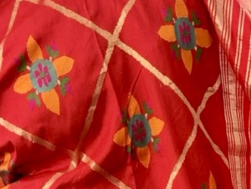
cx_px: 332
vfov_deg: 14.9
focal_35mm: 93
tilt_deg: -17.1
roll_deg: -1.0
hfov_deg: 19.3
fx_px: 675
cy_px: 278
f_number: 1.6
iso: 50
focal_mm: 5.96
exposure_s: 1/397
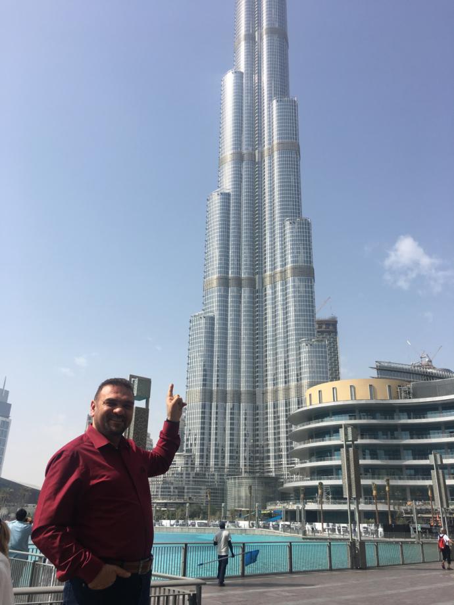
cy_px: 302
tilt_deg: +22.2
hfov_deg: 48.2
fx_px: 507
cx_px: 227
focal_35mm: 29
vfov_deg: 61.7
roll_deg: -2.3
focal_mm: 4.15
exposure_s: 1/2137
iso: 25
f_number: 2.2
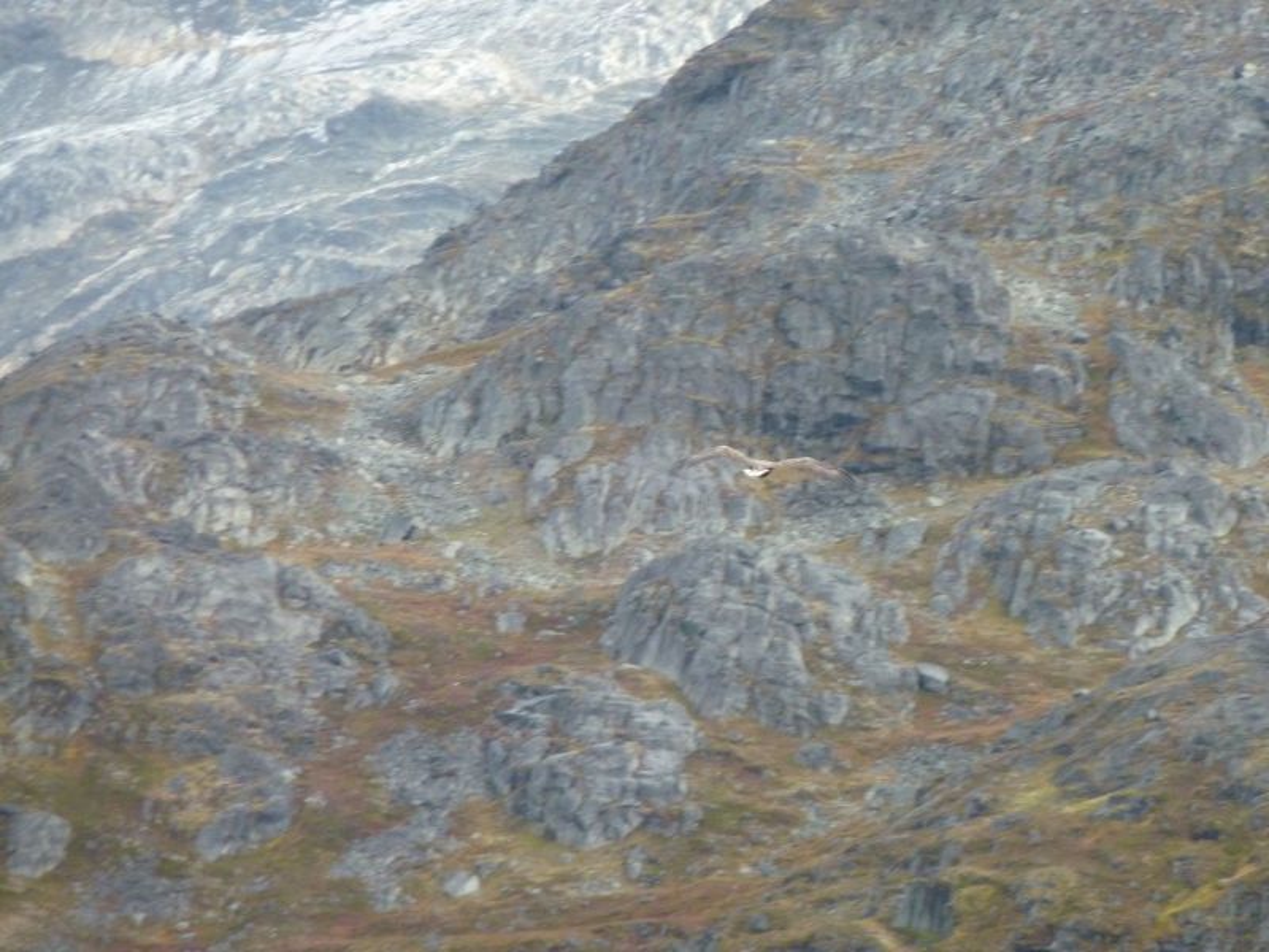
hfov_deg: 6.6
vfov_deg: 5.0
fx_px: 10998
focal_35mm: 300
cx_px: 634
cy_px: 476
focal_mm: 49.2
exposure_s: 1/250
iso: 320
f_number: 4.9
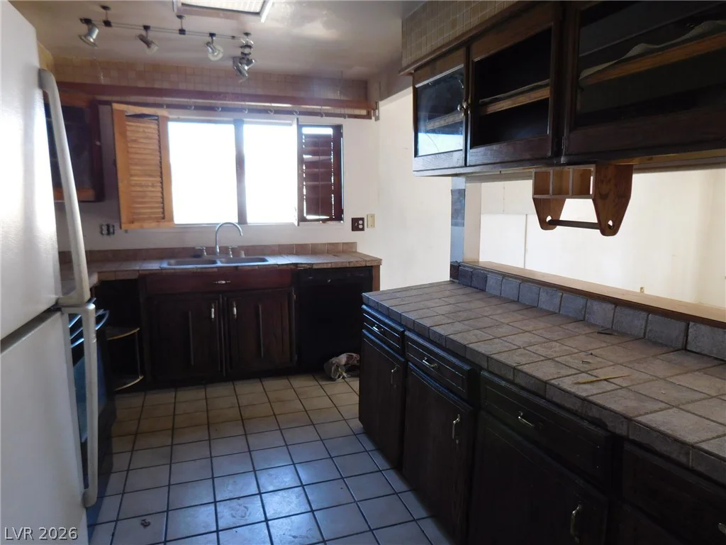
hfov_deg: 73.9
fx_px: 482
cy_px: 272
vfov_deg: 58.9
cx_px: 363
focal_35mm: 23
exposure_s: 1/30
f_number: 3
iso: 180
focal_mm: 4
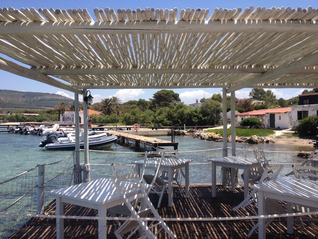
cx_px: 159
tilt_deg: -3.7
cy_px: 120
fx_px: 322
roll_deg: +0.2
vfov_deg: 40.7
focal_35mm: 35
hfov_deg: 52.6
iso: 50
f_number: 2.4
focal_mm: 4.28
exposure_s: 1/1783
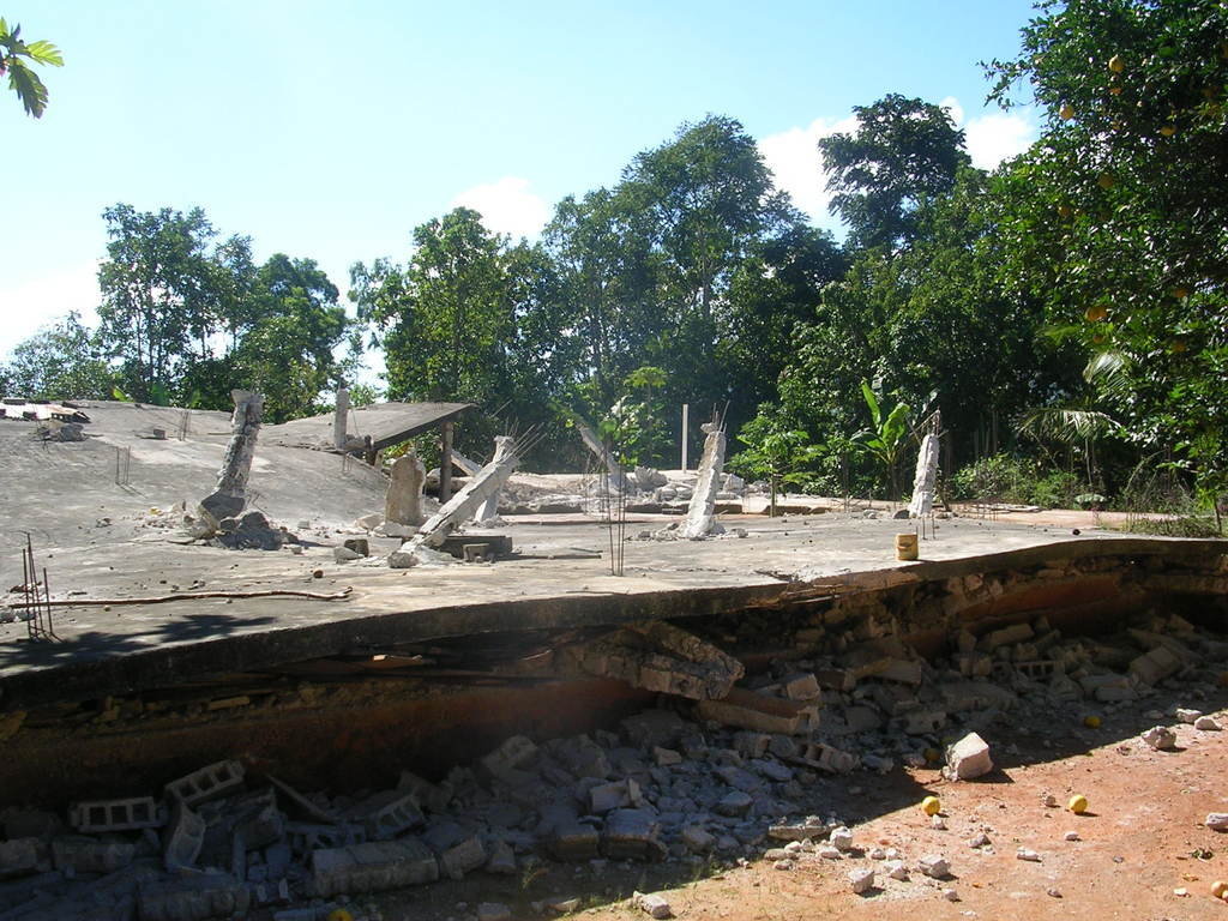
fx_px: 1348
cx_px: 614
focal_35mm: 38
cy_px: 460
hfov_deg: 49.0
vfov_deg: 37.7
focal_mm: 5.8
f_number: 5.6
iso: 50
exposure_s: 1/190
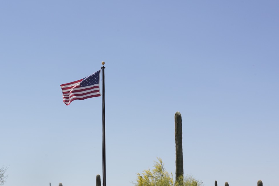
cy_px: 187
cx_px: 79
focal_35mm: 64
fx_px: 496
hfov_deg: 31.0
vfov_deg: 20.5
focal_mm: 31
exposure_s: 1/80
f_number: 20
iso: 100
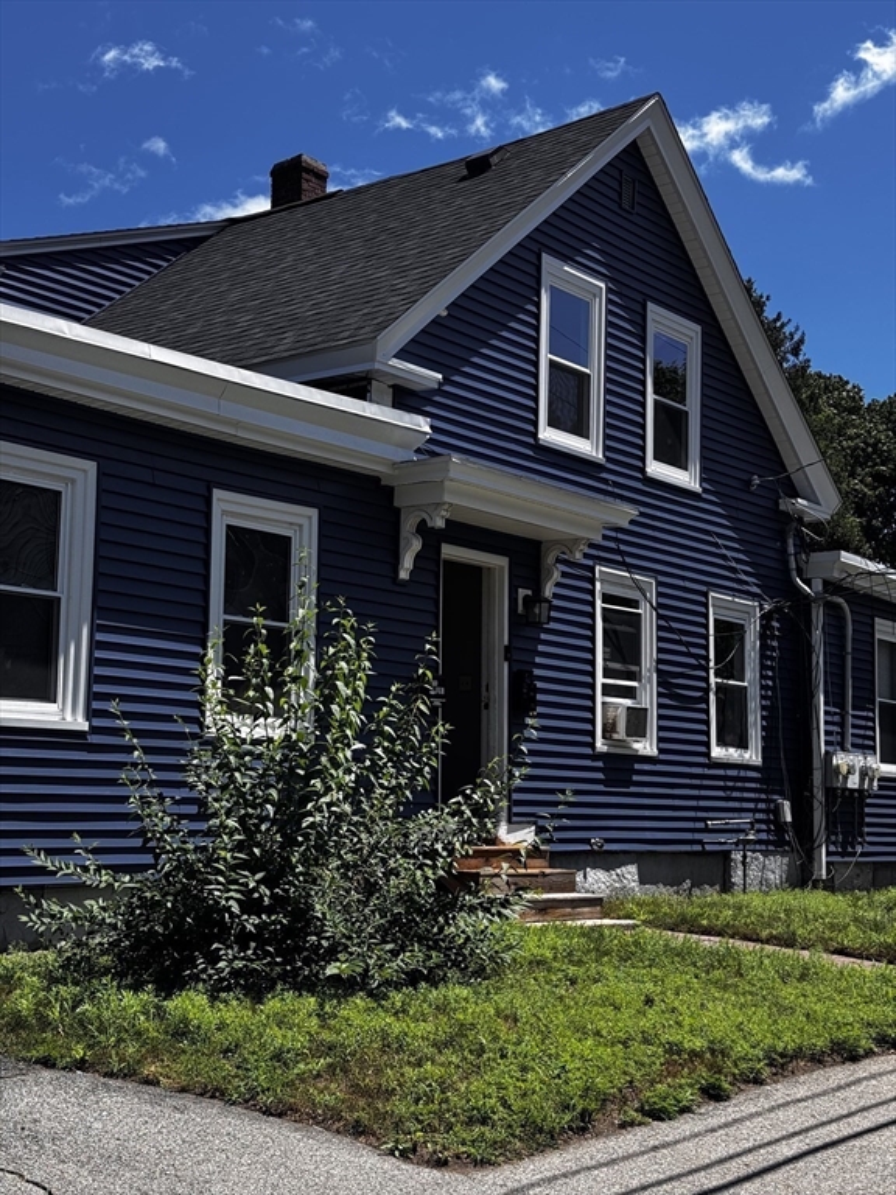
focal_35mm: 48
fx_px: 1657
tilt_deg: +6.5
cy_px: 598
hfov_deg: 30.3
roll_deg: -1.4
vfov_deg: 39.7
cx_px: 448
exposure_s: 1/2833
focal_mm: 6.76
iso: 64
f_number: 1.78
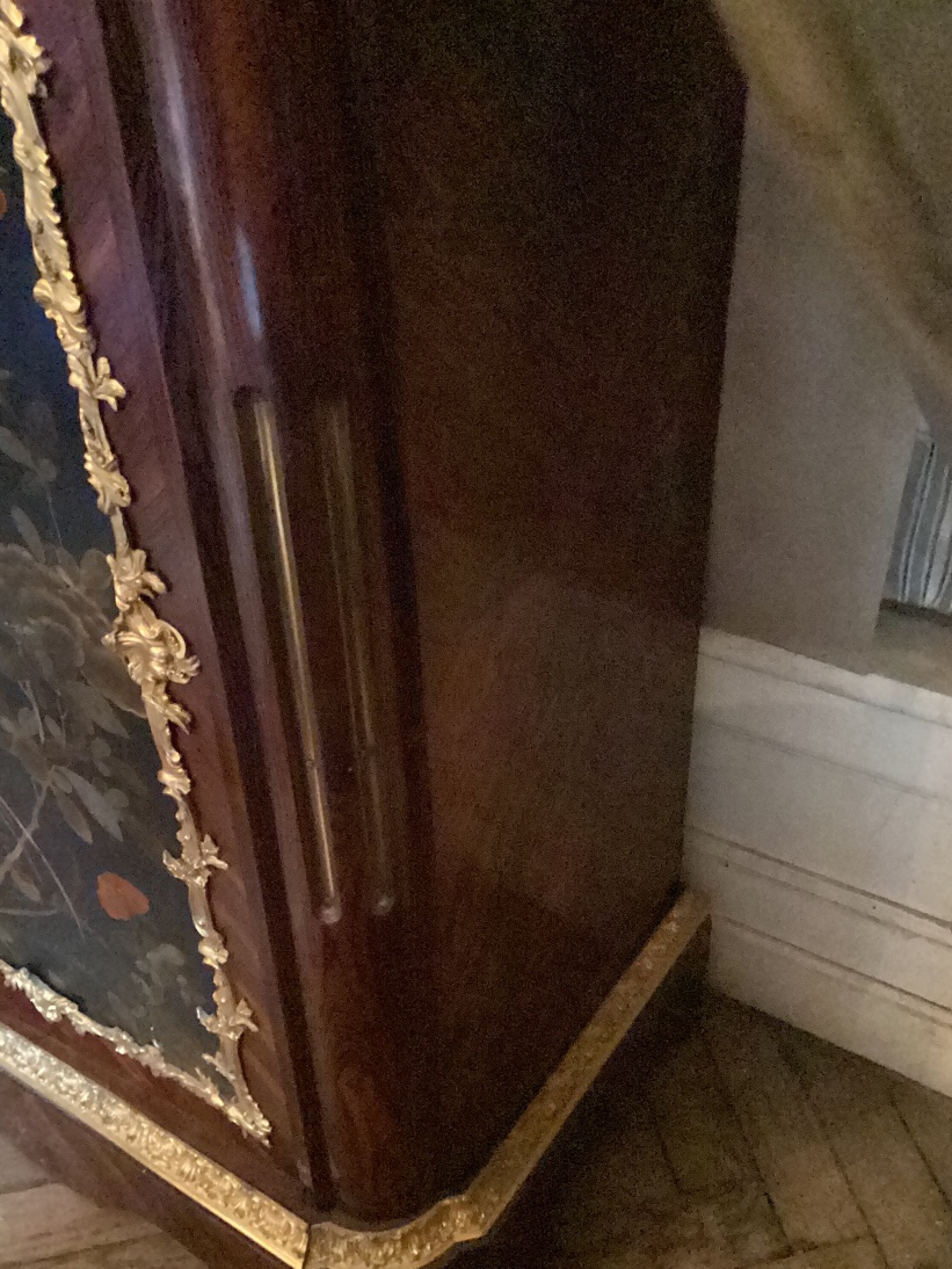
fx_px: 1246
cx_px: 482
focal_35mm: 34
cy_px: 668
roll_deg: -0.2
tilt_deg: -35.2
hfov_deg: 41.8
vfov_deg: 53.9
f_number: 2.4
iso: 800
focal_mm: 3.3
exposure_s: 1/17
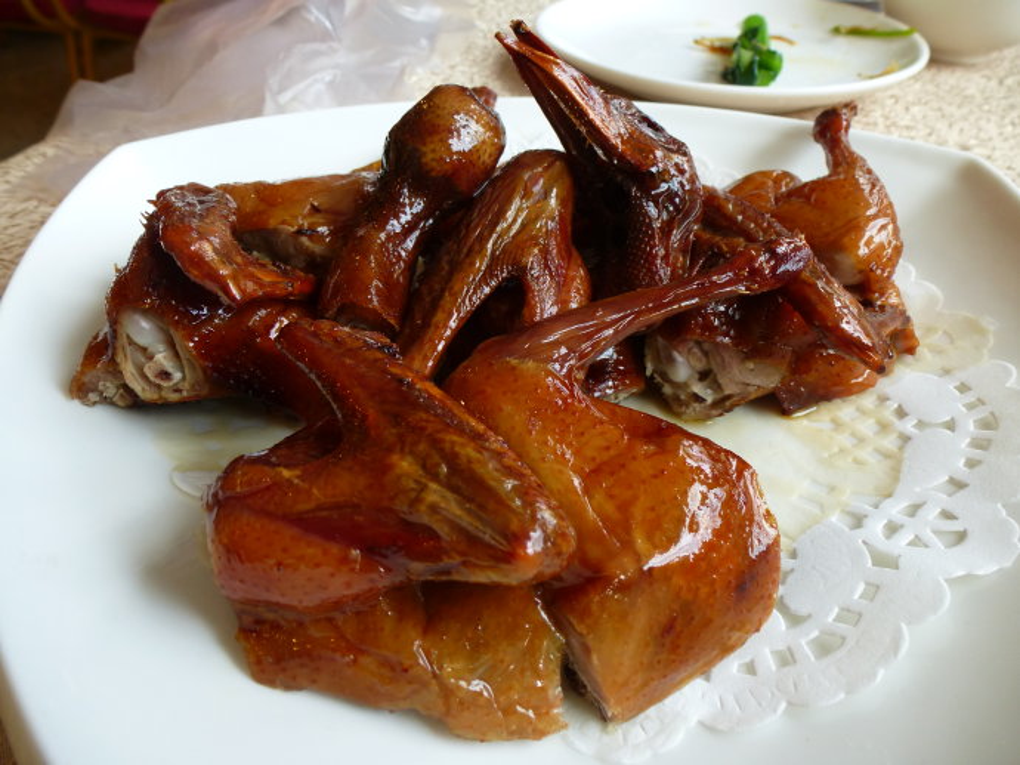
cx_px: 510
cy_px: 382
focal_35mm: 25
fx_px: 736
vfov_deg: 54.9
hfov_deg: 69.4
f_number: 3.3
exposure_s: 1/60
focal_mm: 4.3
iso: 125
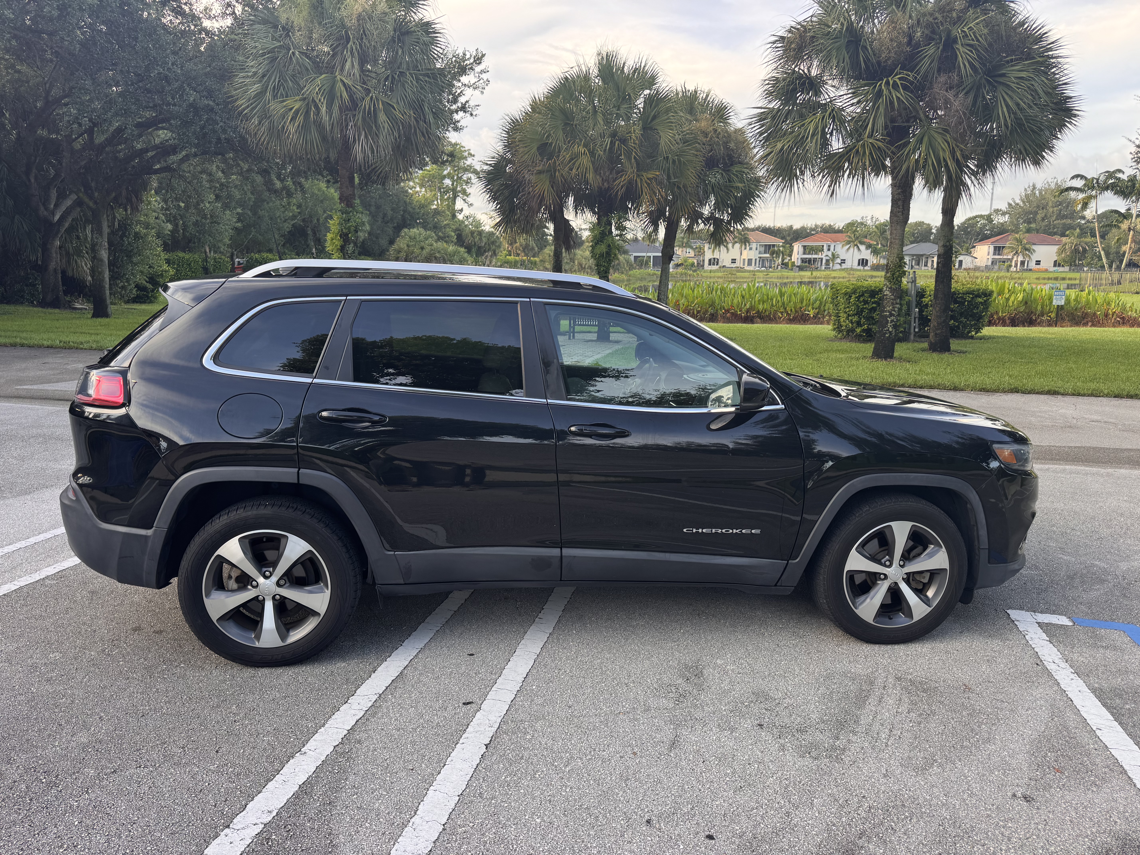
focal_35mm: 24
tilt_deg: -11.2
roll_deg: -1.7
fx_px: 790
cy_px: 428
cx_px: 570
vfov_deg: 56.8
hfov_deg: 71.6
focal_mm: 6.76
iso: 64
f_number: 1.78
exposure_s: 1/209
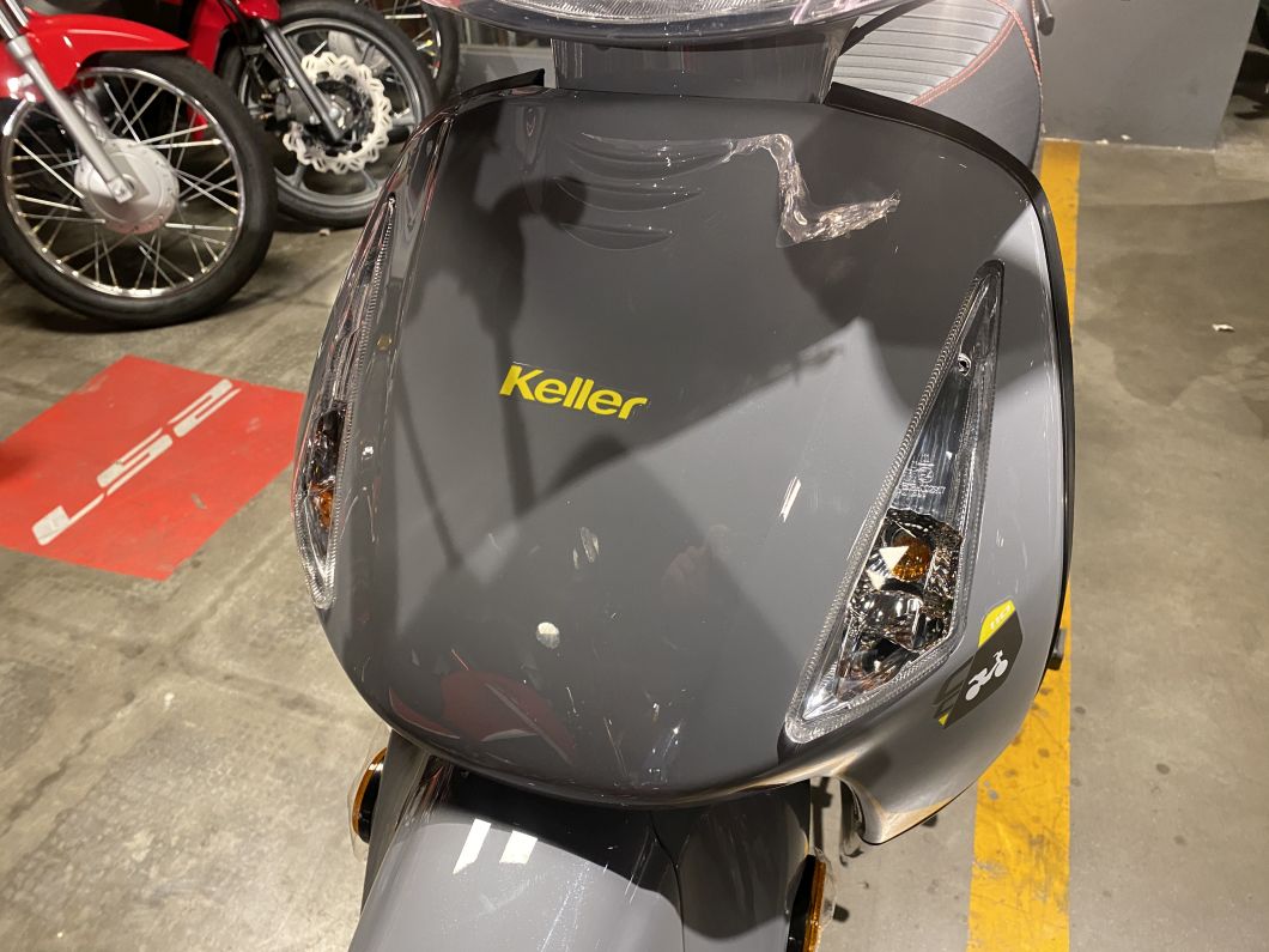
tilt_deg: -38.1
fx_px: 953
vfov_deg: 53.1
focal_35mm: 26
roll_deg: +4.1
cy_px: 476
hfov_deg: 67.3
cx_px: 634
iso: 250
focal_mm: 4.25
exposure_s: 1/50
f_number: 1.8
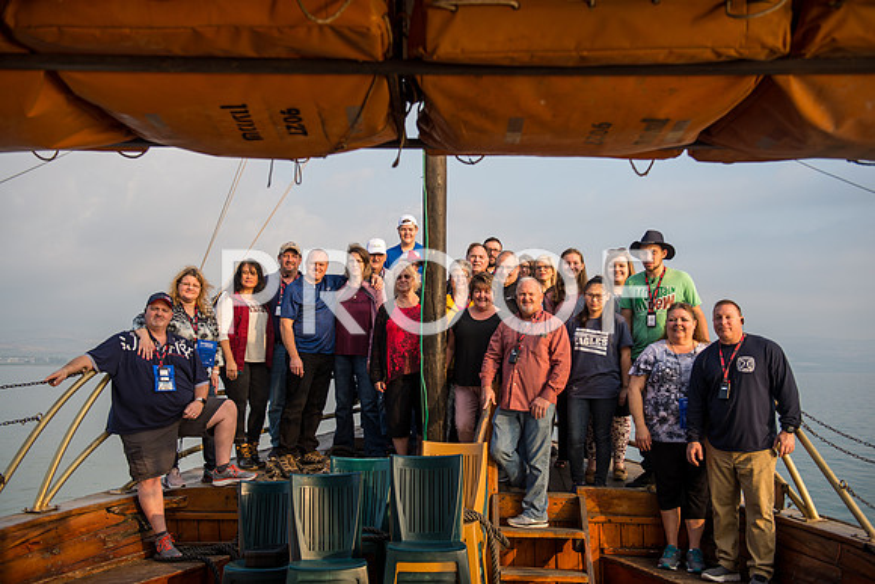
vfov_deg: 35.1
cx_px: 438
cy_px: 292
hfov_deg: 50.7
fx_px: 924
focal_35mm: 38
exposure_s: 1/320
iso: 100
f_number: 2.8
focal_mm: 38
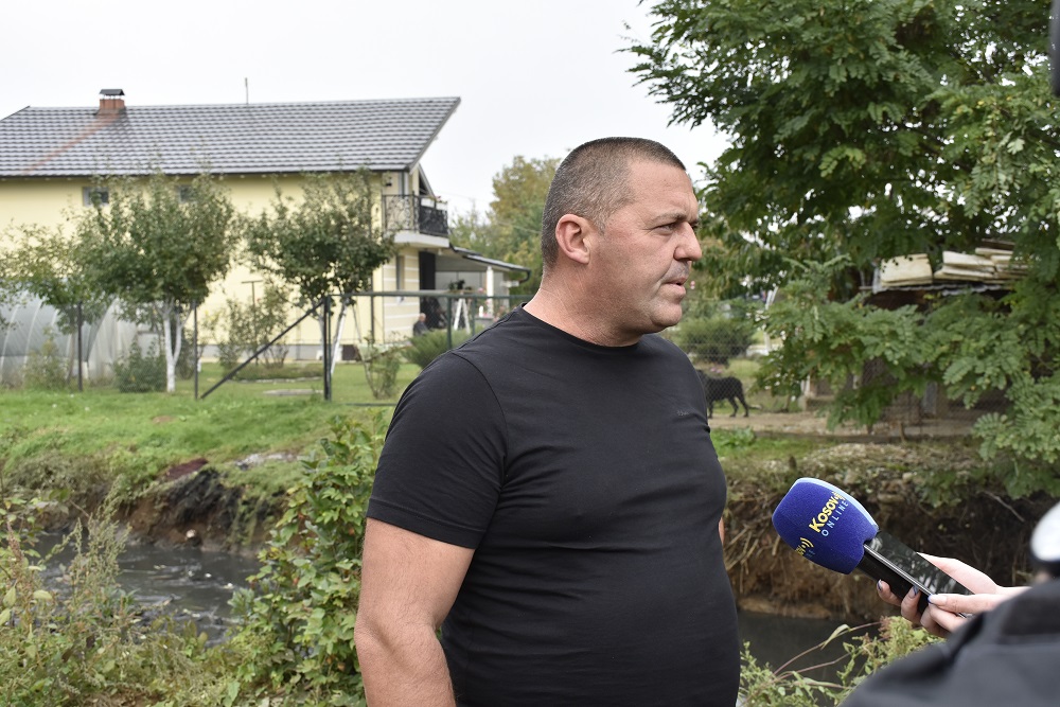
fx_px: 1193
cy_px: 354
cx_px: 530
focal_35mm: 40
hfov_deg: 47.9
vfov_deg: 33.0
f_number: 8
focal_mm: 27
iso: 400
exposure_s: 1/500
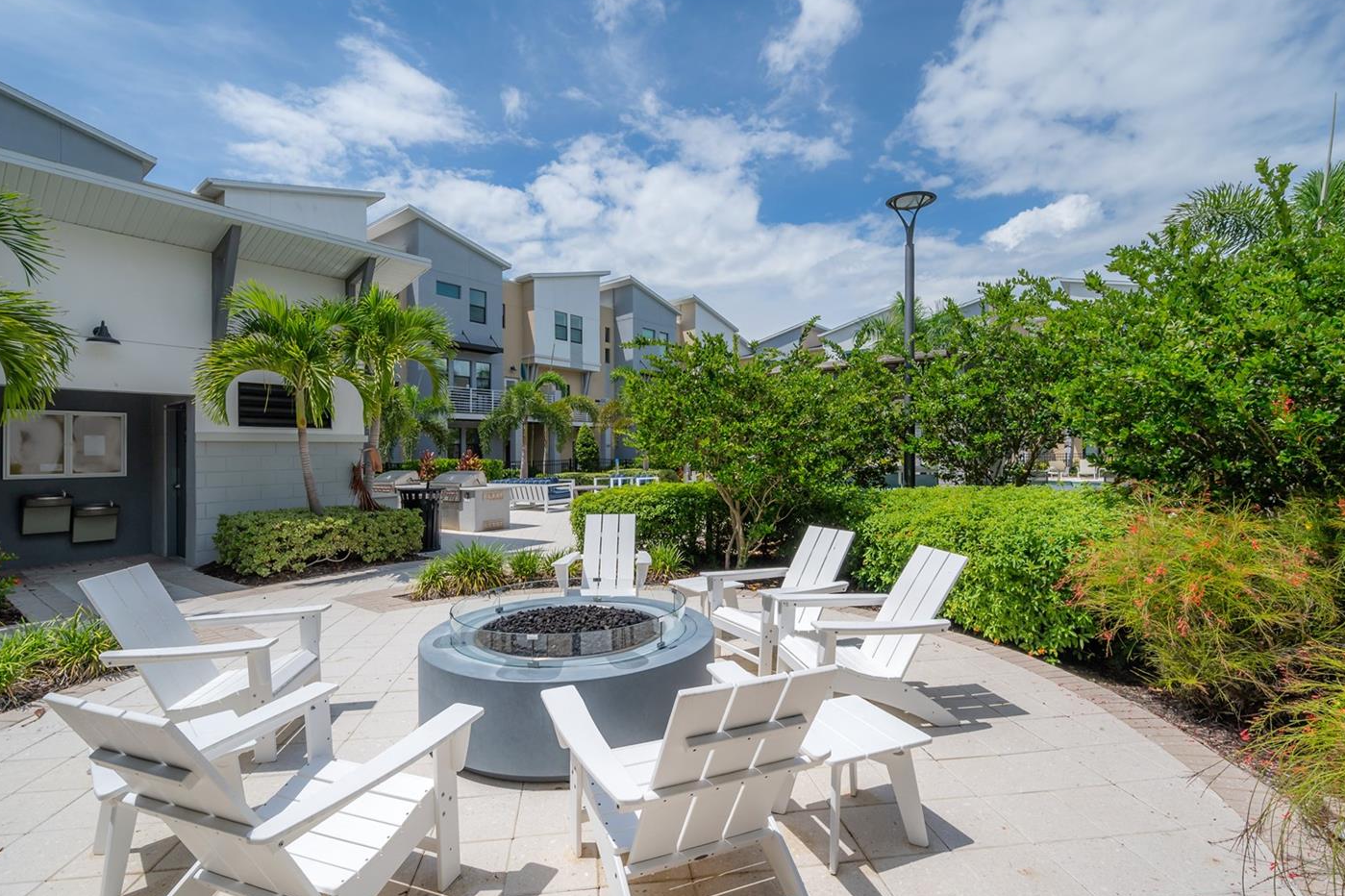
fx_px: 598
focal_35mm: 16
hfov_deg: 96.7
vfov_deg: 73.7
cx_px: 671
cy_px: 472
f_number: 10
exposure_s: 1/1000
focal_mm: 14
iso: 320
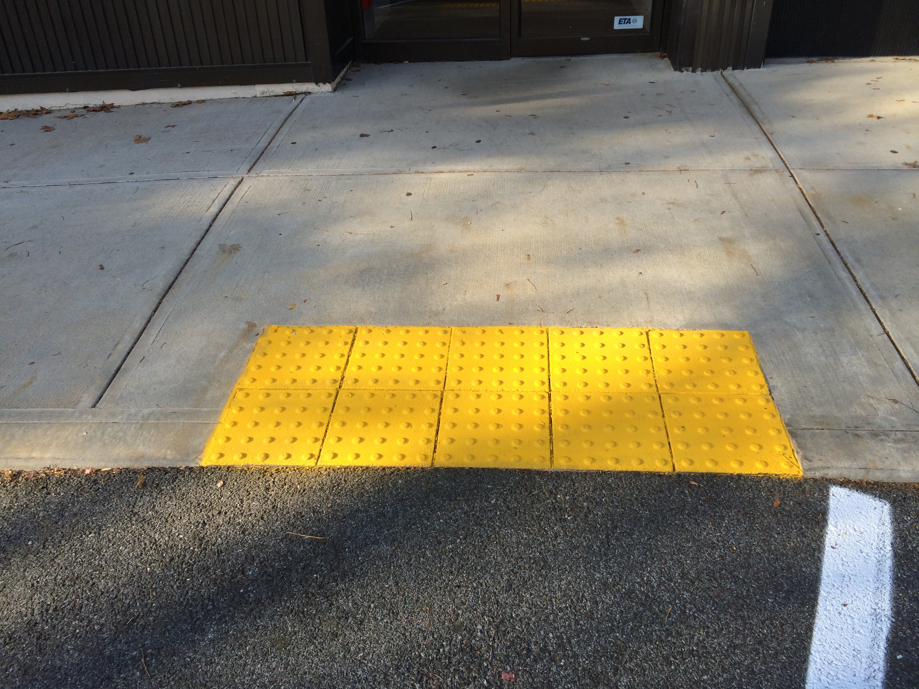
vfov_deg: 46.8
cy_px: 344
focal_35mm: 30
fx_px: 796
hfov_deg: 60.0
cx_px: 460
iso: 32
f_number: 2.2
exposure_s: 1/500
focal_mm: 4.12
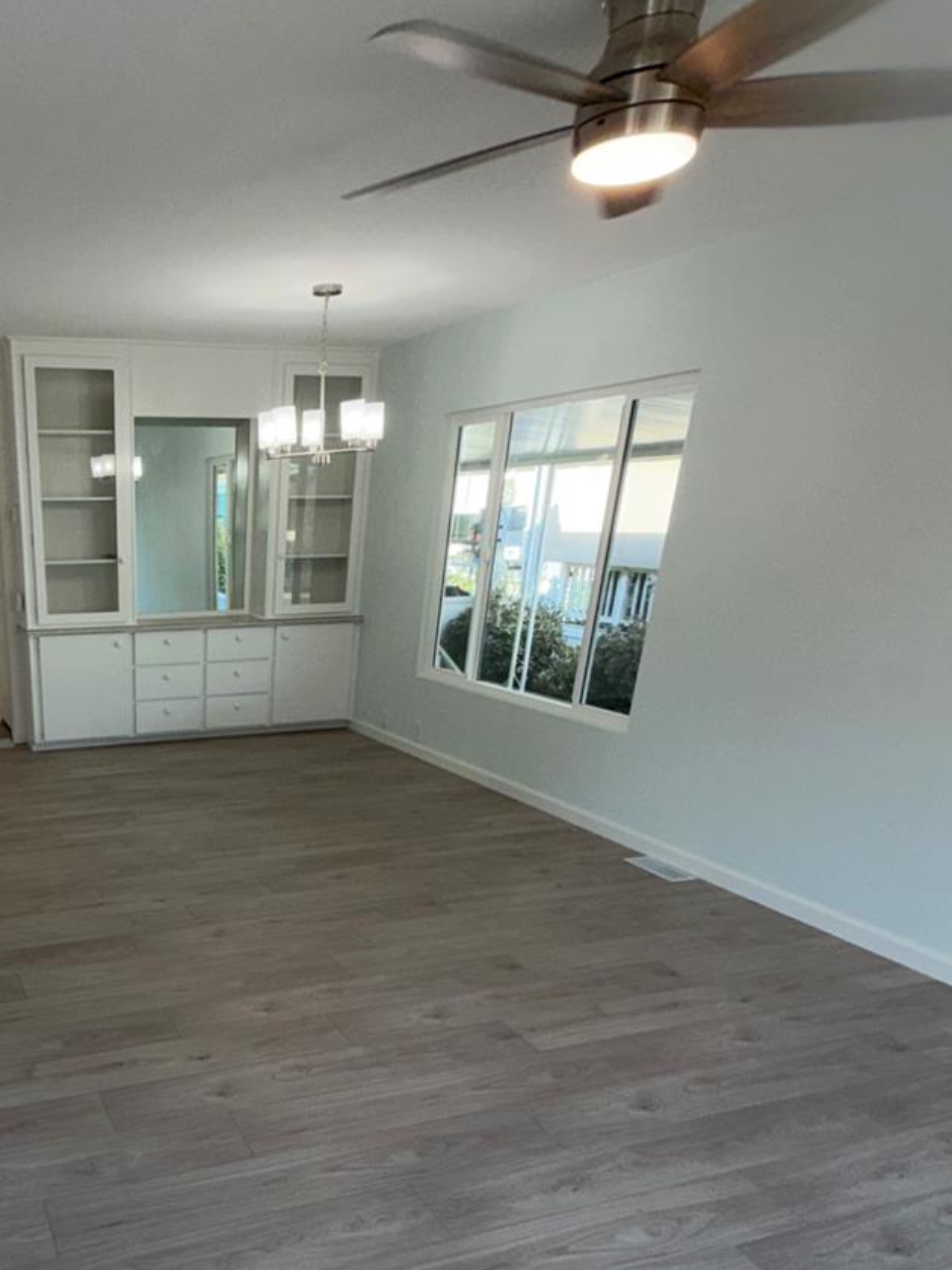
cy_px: 913
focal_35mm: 25
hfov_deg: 50.2
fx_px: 917
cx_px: 138
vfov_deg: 66.1
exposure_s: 1/120
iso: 50
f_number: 2.2
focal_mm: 2.22
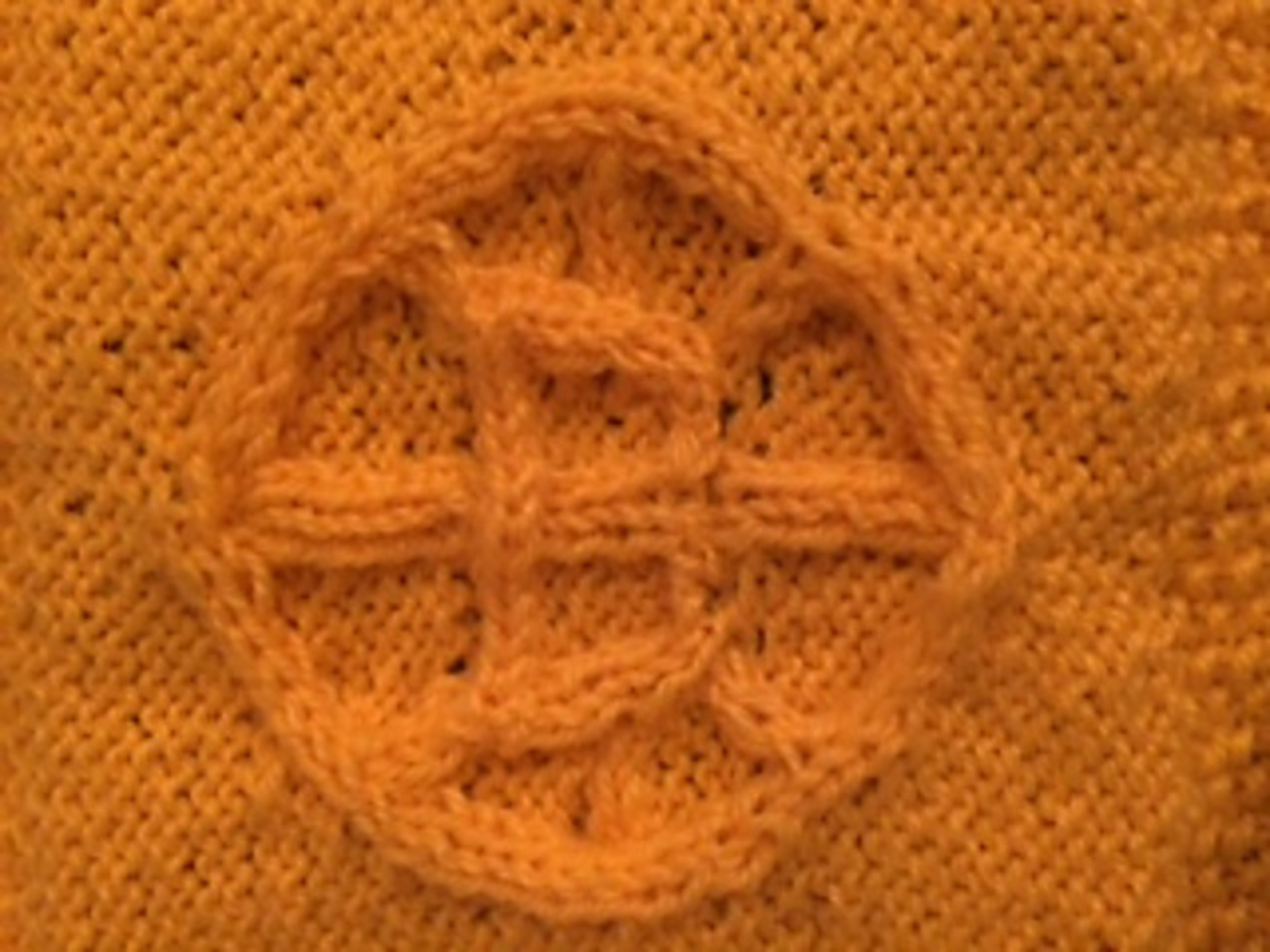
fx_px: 1064
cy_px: 476
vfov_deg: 48.2
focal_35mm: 29
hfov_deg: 61.7
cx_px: 635
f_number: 2.2
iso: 320
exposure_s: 1/15
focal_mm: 4.15
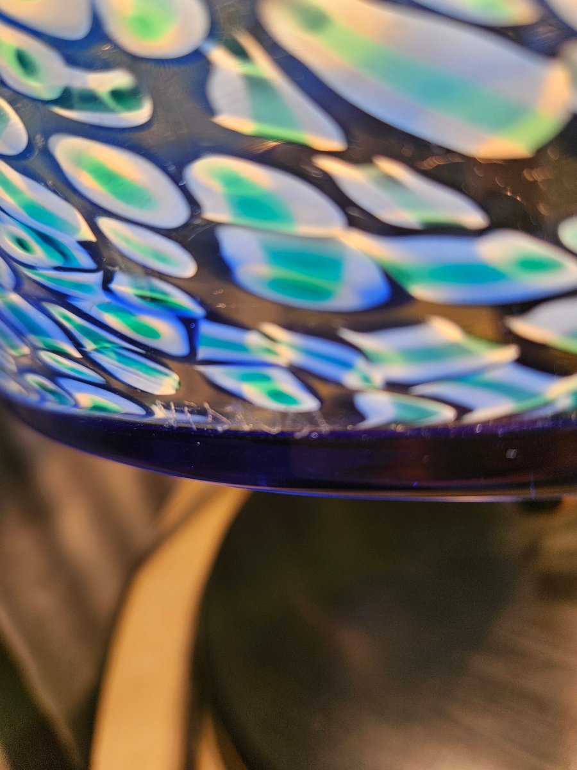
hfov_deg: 58.9
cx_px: 288
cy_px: 385
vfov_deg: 73.9
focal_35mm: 23
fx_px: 511
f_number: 1.8
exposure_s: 1/100
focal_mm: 5.4
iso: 80
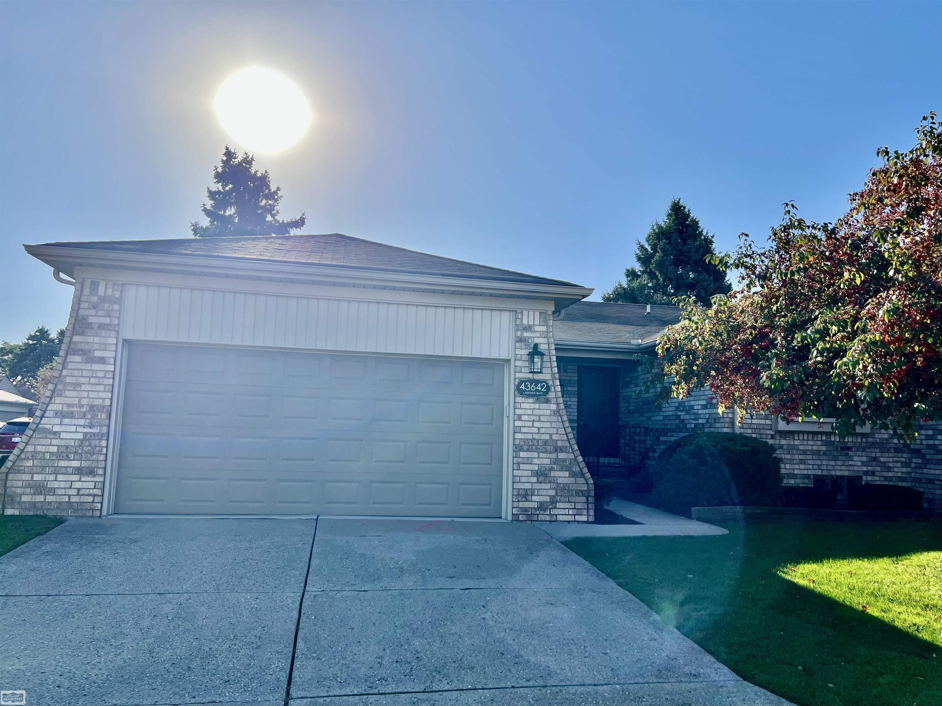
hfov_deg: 67.3
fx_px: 708
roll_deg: -1.8
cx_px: 471
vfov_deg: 53.1
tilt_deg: +6.8
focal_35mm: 26
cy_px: 353
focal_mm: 5.7
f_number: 1.5
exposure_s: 1/6993
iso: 50
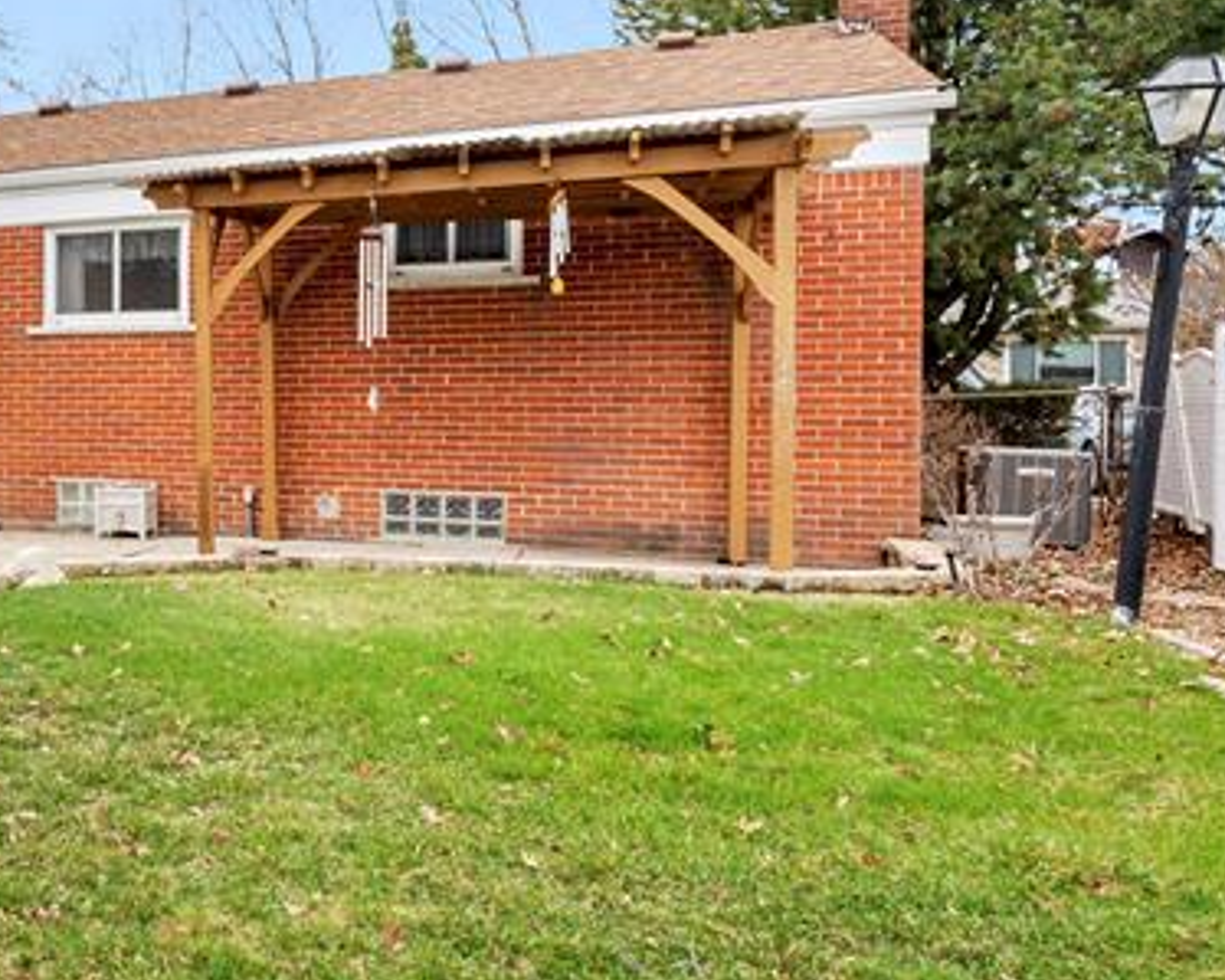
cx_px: -206
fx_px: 1305
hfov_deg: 38.7
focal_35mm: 36
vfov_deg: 41.1
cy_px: 452
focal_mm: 14
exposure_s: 1/125
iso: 500
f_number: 8
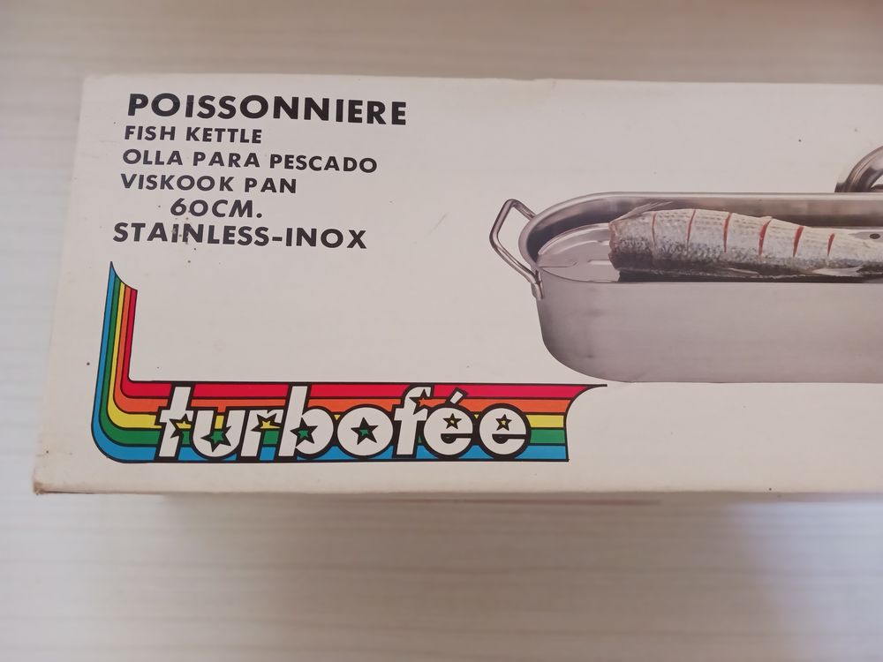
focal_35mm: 27
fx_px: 689
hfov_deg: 65.3
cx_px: 442
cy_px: 331
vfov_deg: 51.4
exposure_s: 1/20
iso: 500
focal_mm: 4
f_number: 1.8
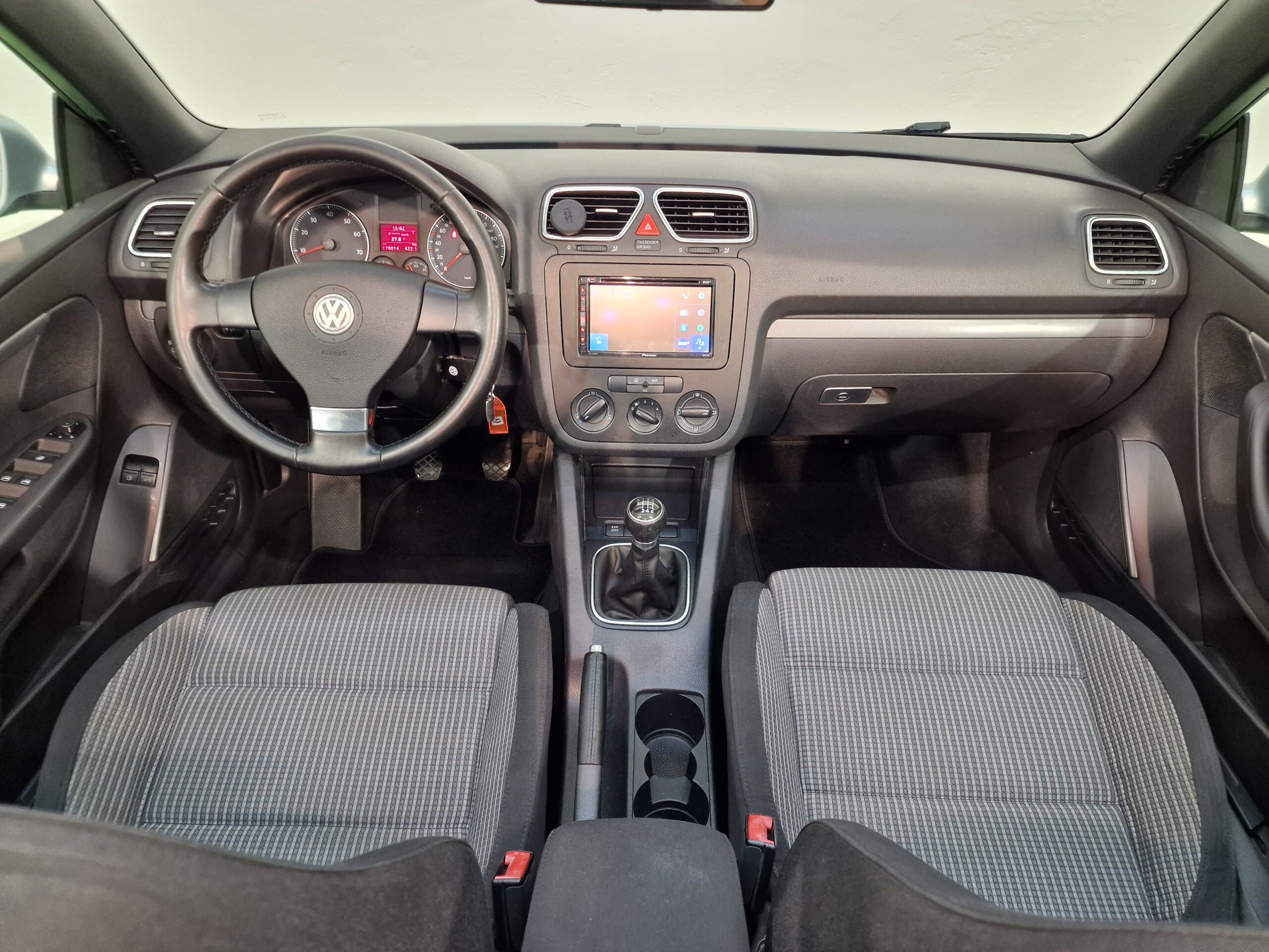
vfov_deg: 58.9
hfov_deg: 73.9
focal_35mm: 23
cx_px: 634
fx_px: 843
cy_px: 476
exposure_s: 1/50
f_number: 1.8
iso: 320
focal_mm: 6.4
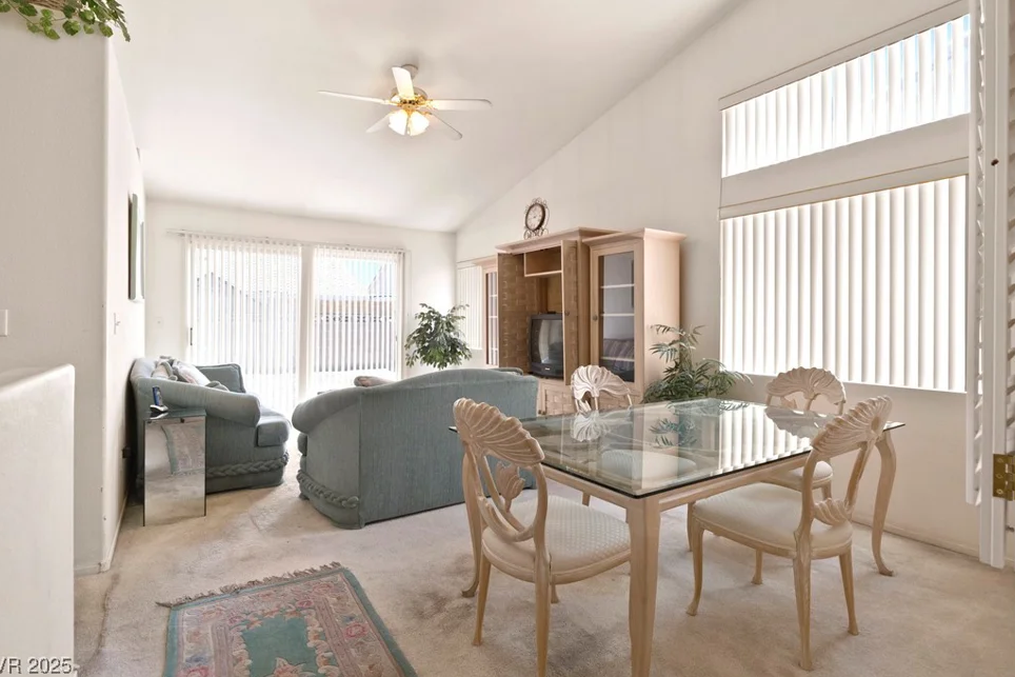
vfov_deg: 70.4
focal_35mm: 17
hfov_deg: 93.3
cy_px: 326
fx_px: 479
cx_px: 515
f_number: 7.1
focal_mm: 11
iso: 3200
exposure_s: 1/160
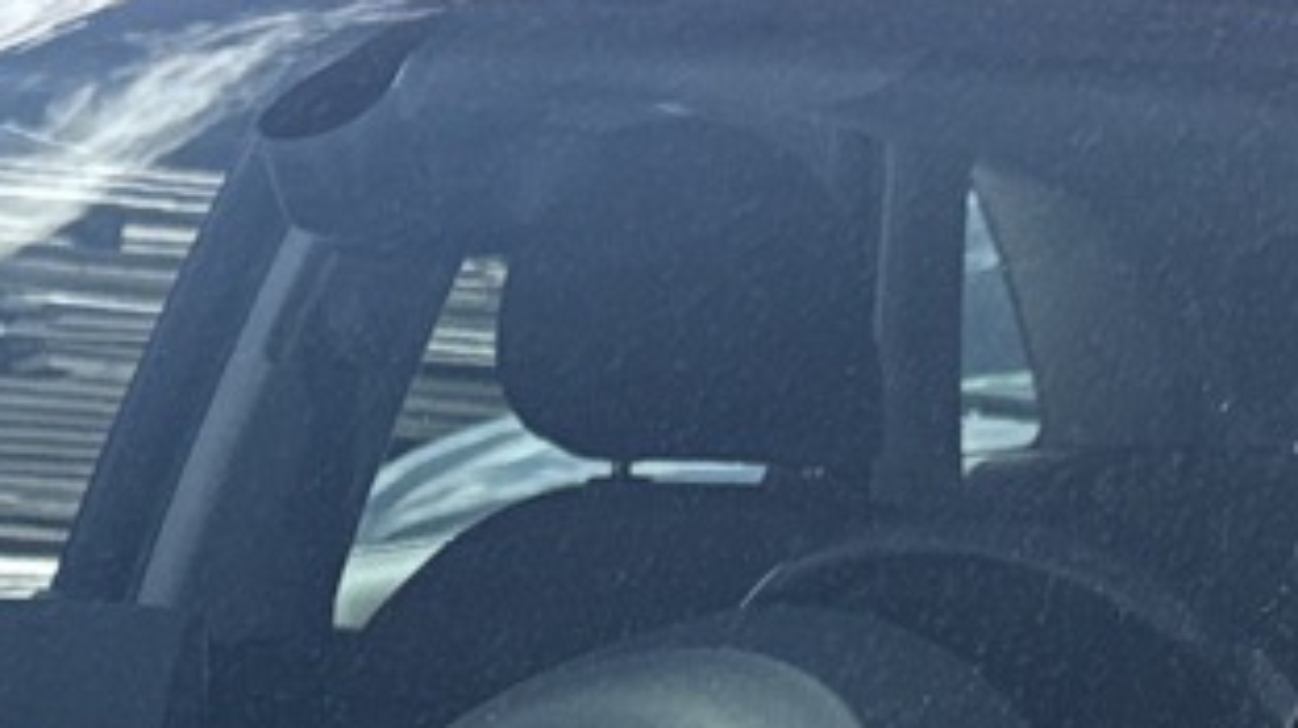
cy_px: 2155
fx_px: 5537
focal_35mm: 161
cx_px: 42
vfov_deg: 6.8
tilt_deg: -19.4
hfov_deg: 13.2
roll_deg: -5.0
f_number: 1.78
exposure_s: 1/3145
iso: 80
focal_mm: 6.76
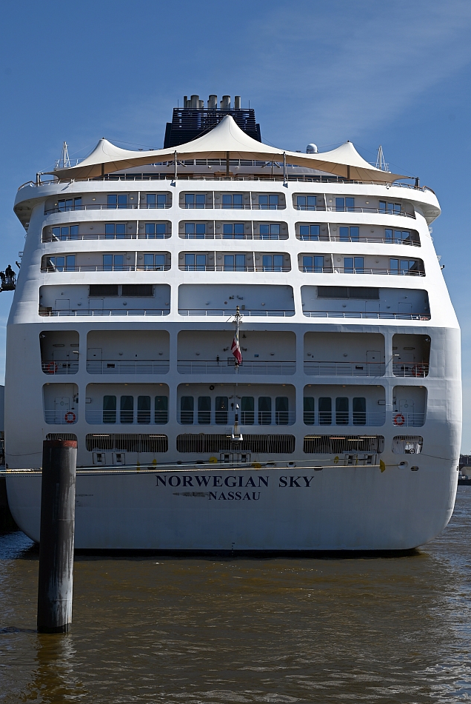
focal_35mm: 56
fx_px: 1097
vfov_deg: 35.6
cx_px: 231
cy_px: 326
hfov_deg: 24.2
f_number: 8
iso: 100
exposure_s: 1/500
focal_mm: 52
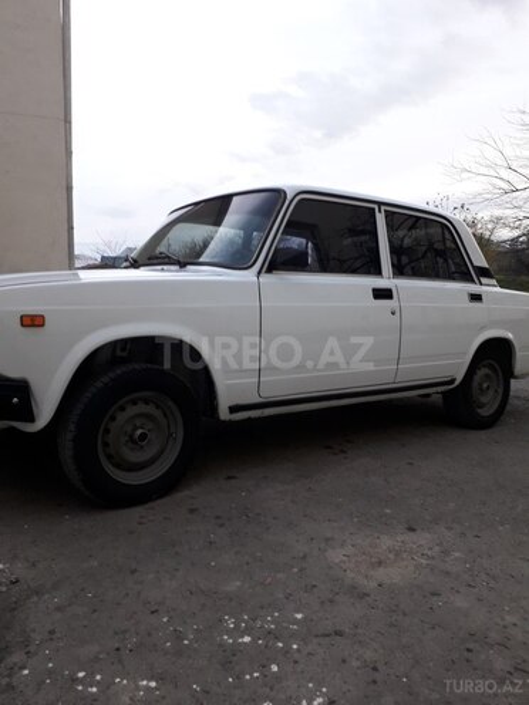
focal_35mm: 27
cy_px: 352
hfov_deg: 51.4
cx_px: 264
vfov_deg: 65.3
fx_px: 550
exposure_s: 1/50
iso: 100
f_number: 1.9
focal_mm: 3.6
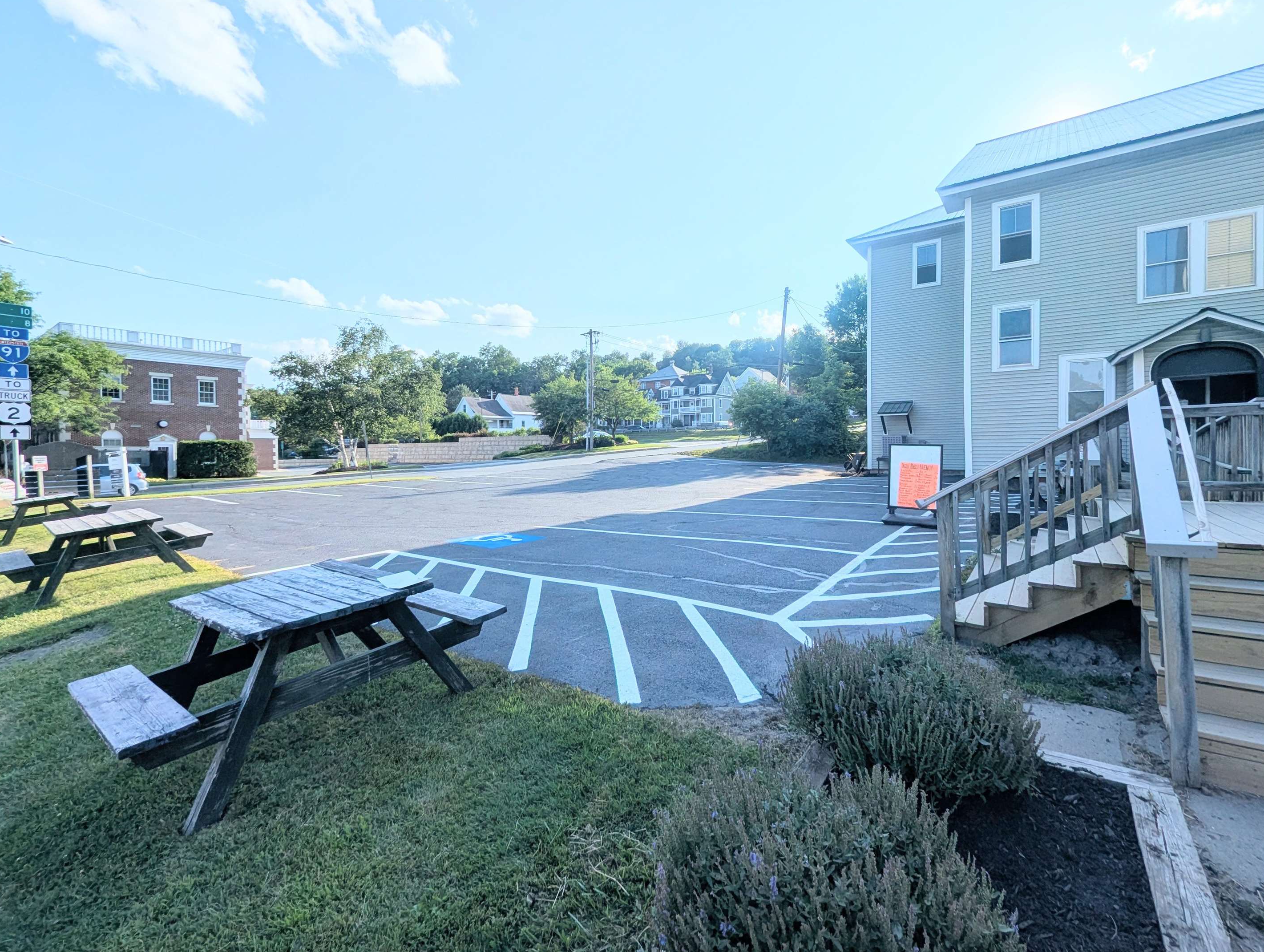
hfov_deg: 101.9
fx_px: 512
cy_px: 451
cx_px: 654
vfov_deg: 85.7
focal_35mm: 14
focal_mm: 1.95
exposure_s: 1/2710
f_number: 2.2
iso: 48
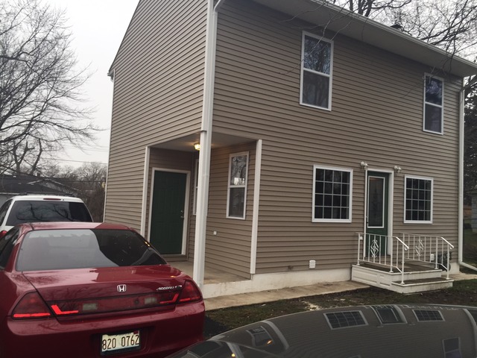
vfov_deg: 48.2
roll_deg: -1.6
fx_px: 400
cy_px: 179
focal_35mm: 29
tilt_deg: +0.0
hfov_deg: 61.7
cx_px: 238
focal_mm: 4.15
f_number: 2.2
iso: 32
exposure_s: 1/180
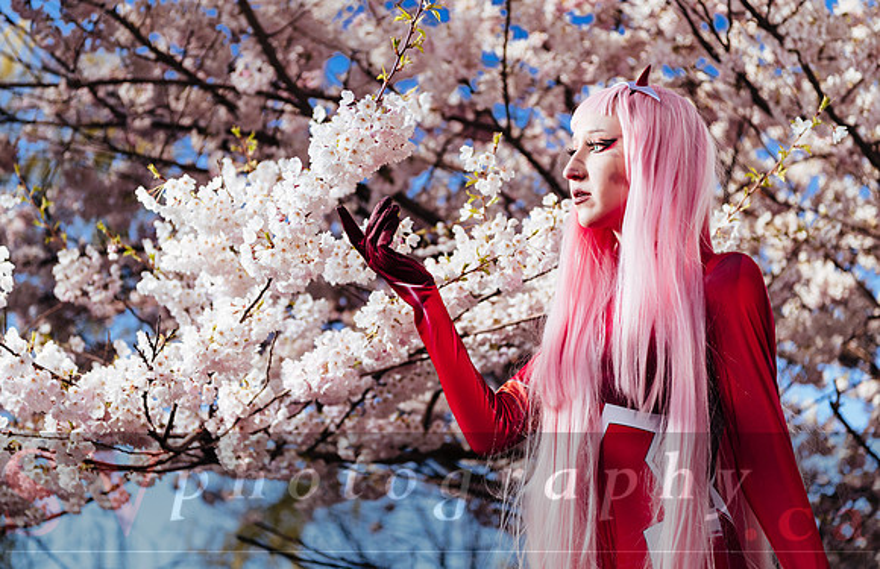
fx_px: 1710
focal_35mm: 71
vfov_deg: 18.9
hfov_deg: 28.9
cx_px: 440
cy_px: 276
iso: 64
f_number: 4
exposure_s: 1/200
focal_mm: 70
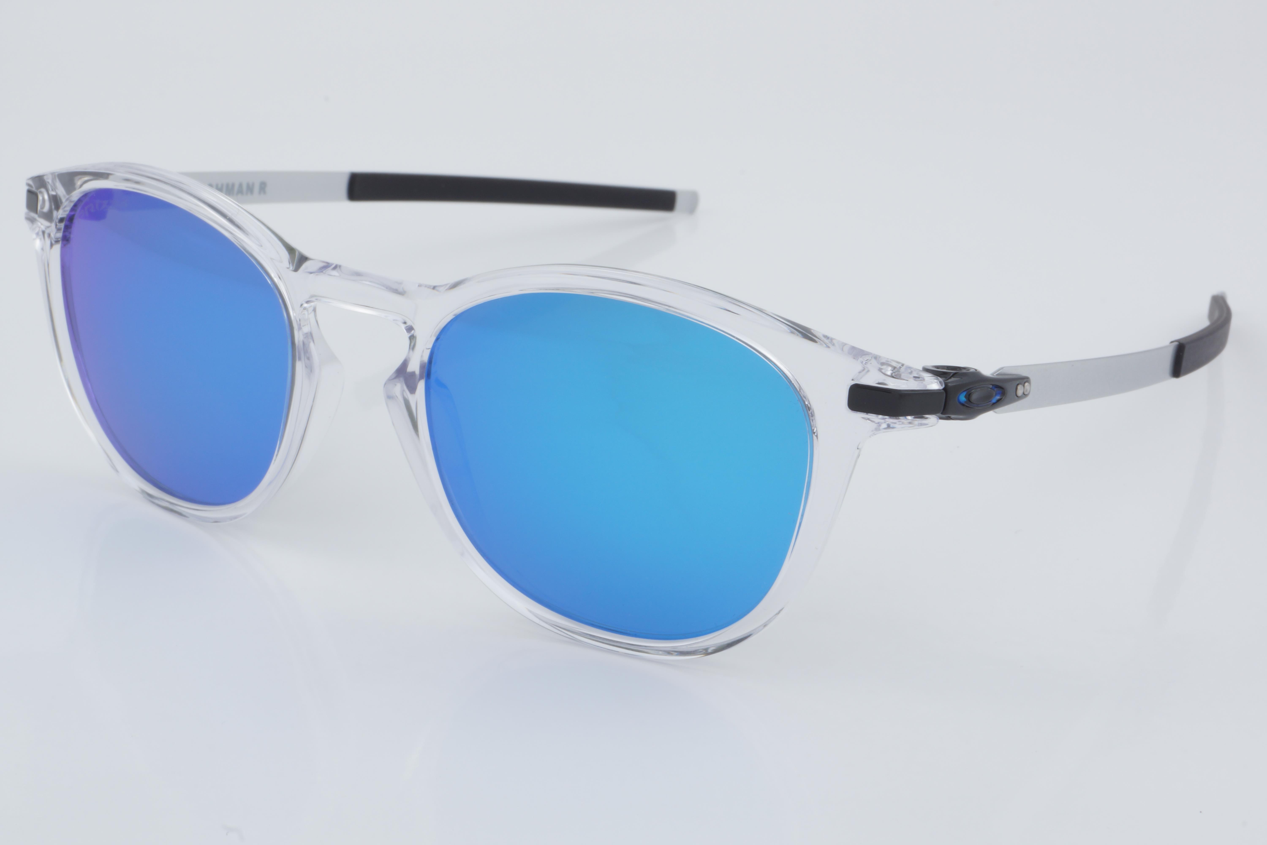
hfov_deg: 27.0
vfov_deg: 18.2
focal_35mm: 75
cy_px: 422
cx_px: 634
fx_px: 2639
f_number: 32
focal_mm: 50
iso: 100
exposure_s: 1/4
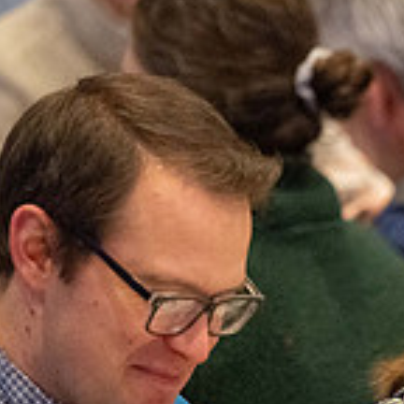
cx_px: 671
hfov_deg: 3.8
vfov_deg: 3.8
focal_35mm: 463
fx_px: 6114
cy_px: 484
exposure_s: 1/160
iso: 8000
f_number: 2.8
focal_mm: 135
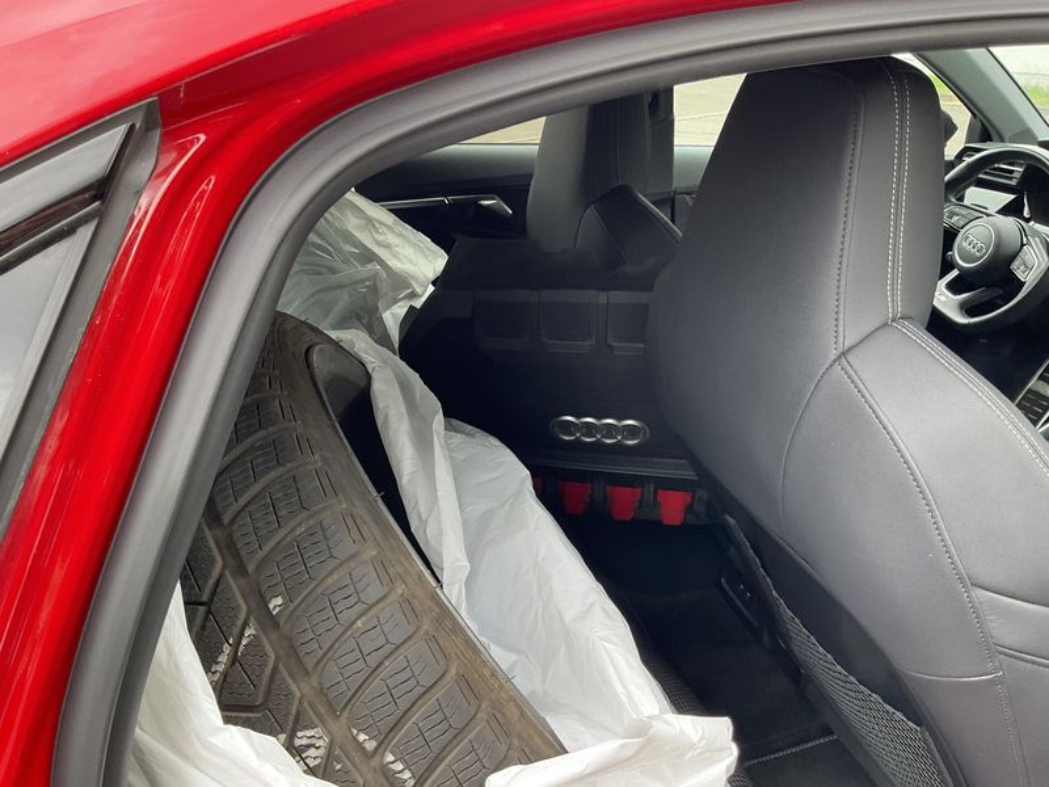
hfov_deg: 61.7
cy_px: 394
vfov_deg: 48.2
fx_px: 879
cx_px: 524
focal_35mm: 29
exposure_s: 1/122
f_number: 1.8
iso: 50
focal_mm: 3
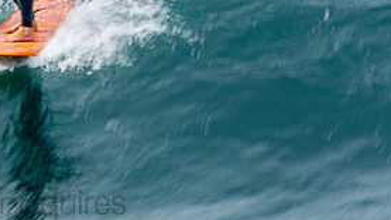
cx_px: 17
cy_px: -32
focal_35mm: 1579
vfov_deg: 0.8
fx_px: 16375
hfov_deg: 1.4
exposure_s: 1/25
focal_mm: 480
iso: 100
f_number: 22
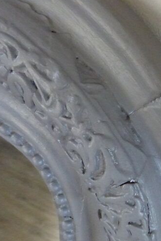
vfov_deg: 41.4
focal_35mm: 47
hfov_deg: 26.8
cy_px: 160
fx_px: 315
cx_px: 168
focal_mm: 4.3
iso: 1600
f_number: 3.3
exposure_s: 1/125
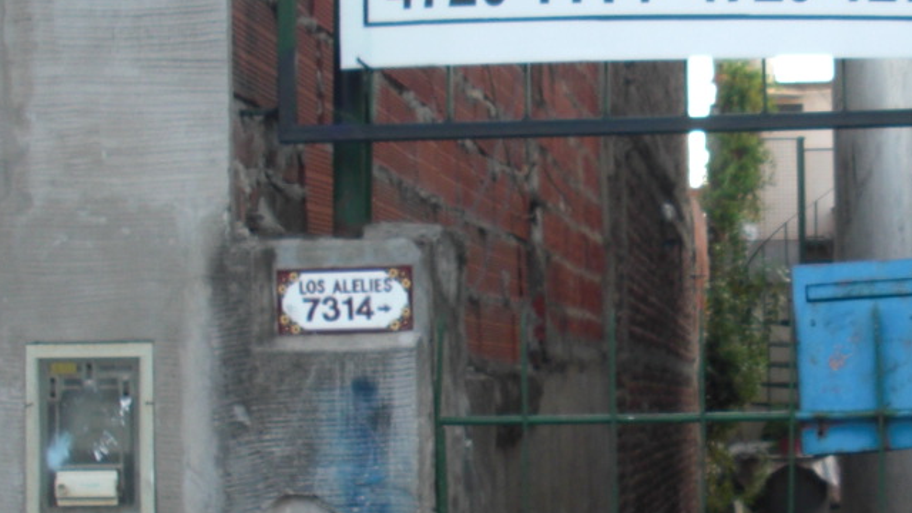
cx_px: 761
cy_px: 245
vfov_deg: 12.4
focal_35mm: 98
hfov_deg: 21.4
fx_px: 2370
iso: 50
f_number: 2.8
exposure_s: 1/80
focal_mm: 6.3
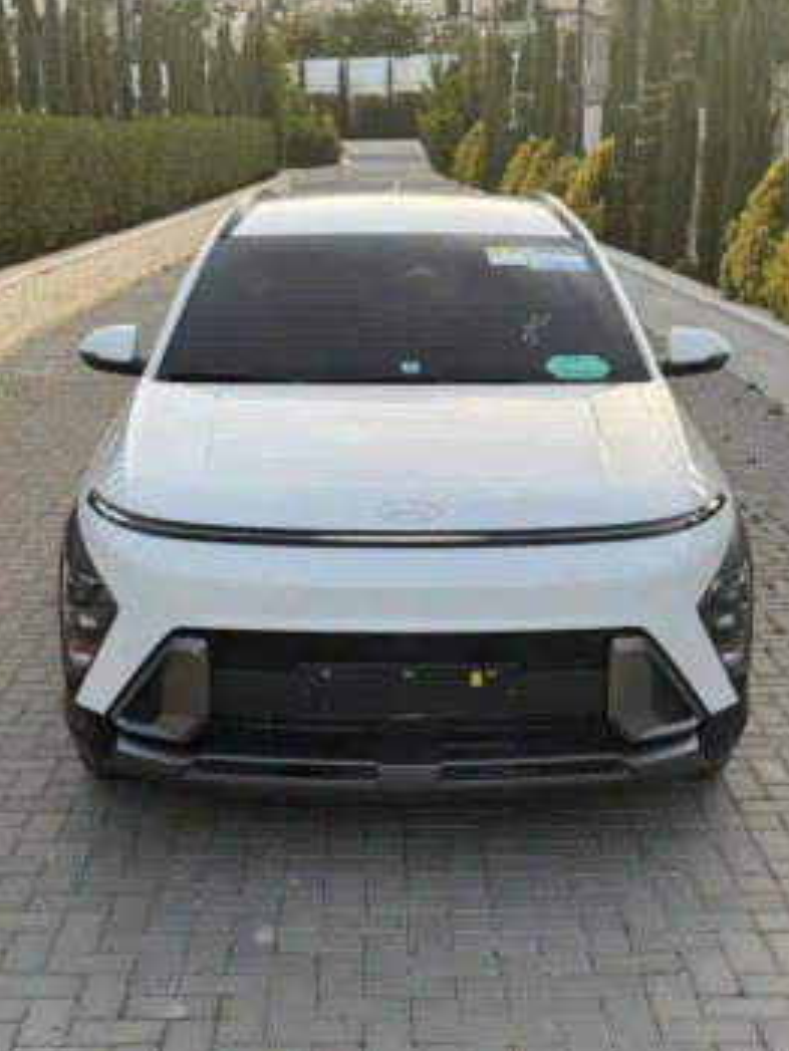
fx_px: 1670
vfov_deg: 34.9
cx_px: 401
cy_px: 566
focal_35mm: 55
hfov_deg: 26.6
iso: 64
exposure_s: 1/855
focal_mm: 6.76
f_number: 1.78
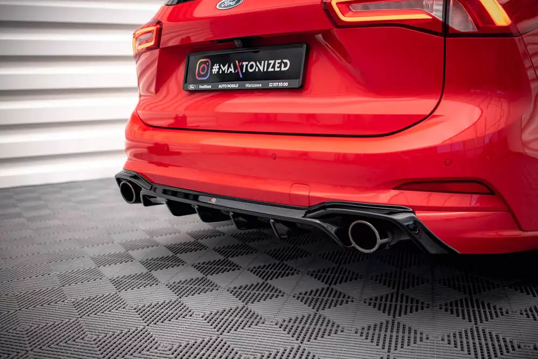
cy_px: 189
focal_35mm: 37
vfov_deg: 35.7
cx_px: 253
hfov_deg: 51.5
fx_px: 557
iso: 1000
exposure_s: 1/100
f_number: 2.2
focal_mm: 35
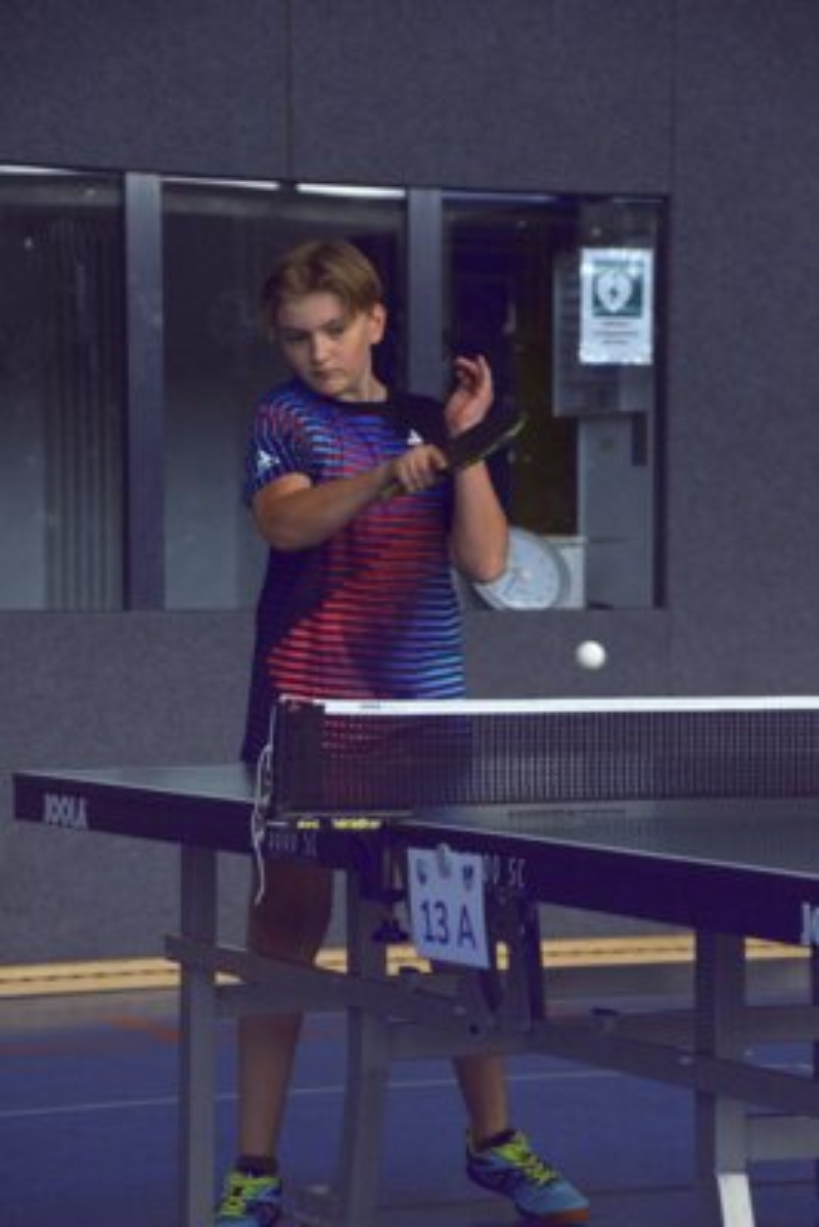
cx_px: 410
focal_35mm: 128
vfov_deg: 16.1
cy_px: 614
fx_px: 4347
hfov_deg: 10.8
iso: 3200
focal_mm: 85
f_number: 5.6
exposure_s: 1/1250
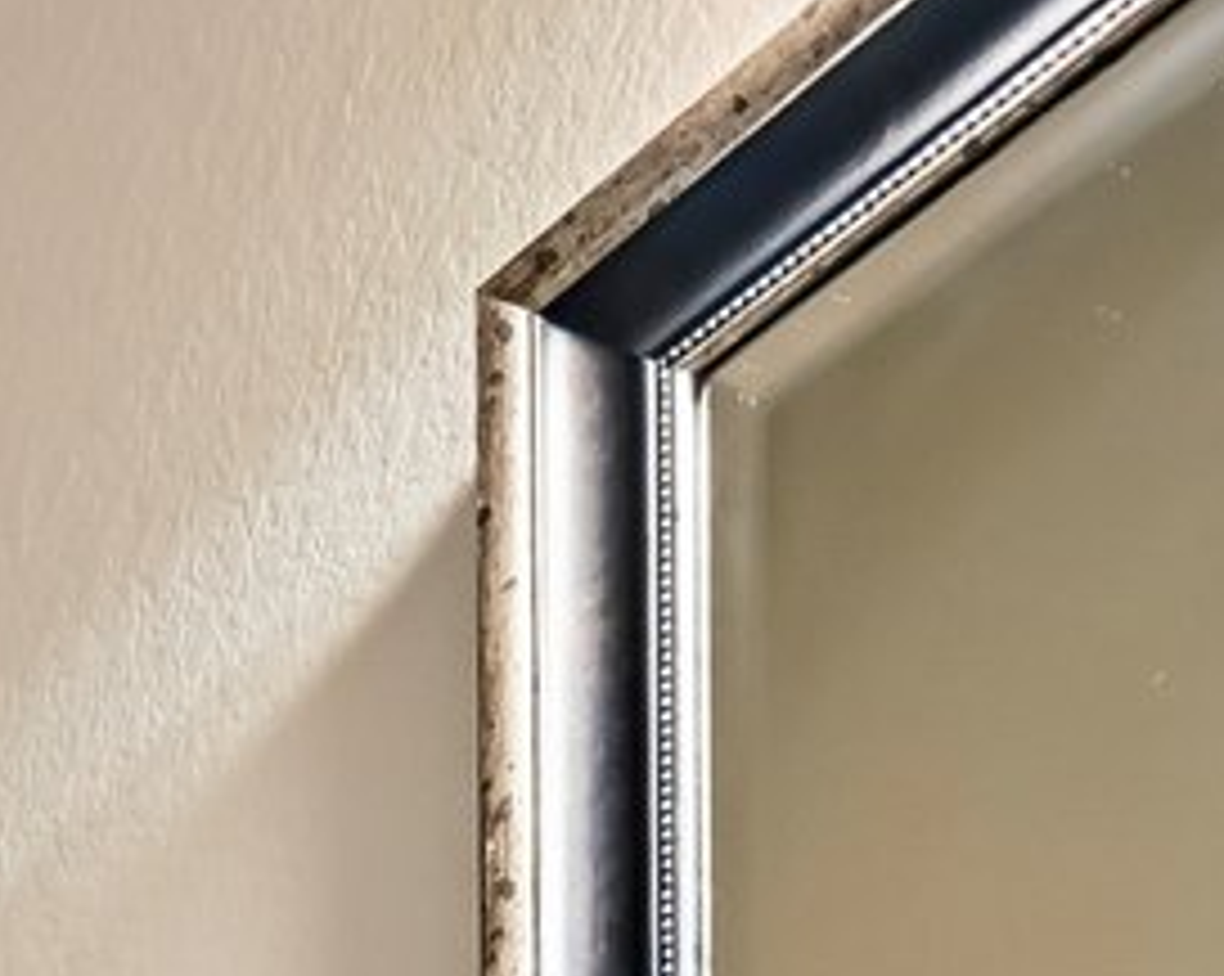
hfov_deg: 15.8
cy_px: 2980
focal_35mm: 99
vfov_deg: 10.5
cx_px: -1130
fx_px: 3582
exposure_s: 1/8
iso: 400
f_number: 8
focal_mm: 14
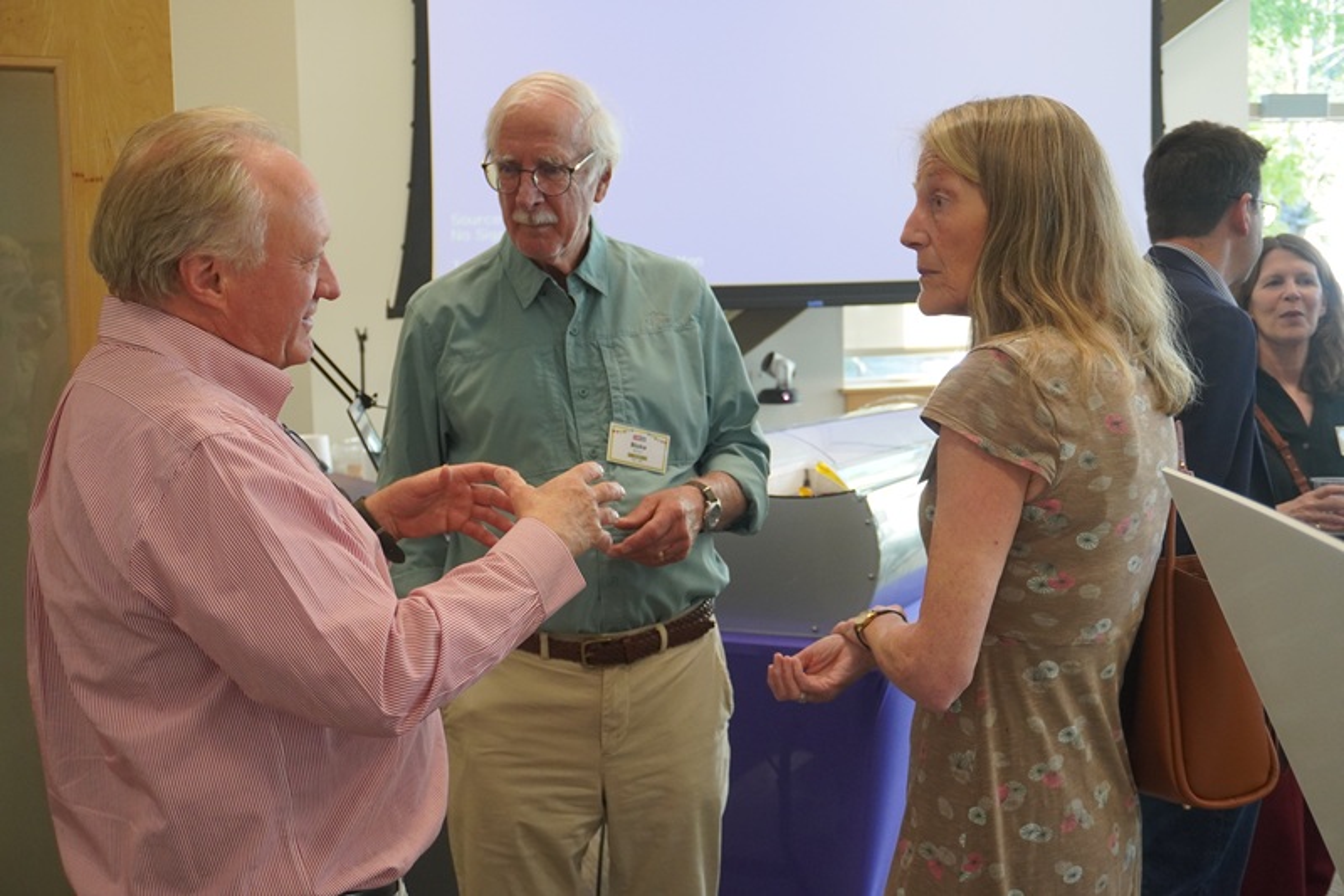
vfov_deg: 30.8
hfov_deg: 45.0
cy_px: 448
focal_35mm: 44
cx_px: 672
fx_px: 1624
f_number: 4.5
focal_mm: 29
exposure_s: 1/160
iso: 1250
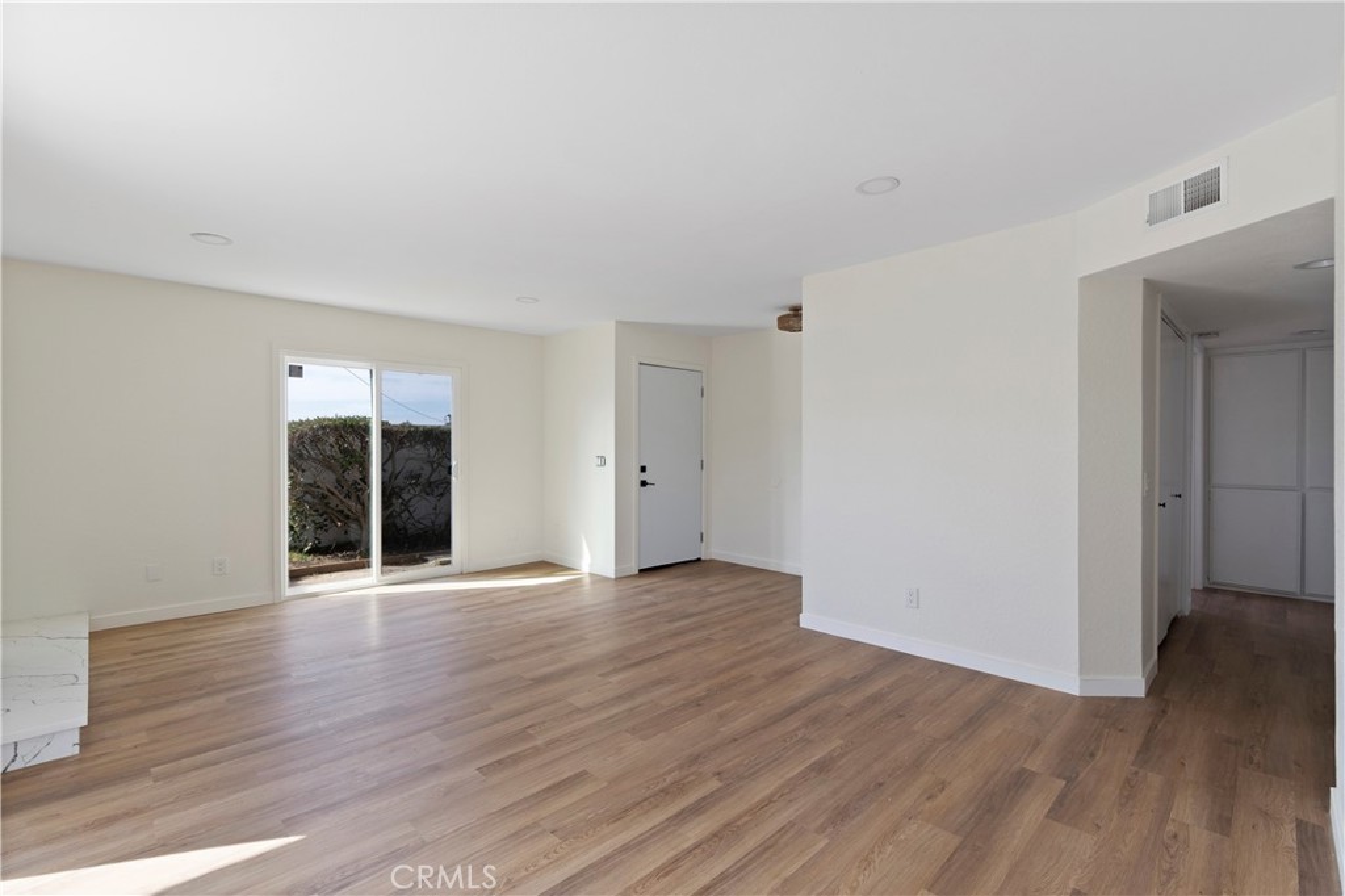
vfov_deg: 77.3
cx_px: 672
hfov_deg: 100.4
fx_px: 560
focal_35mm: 15
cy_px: 448
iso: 250
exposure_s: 1/20
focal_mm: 10
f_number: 8
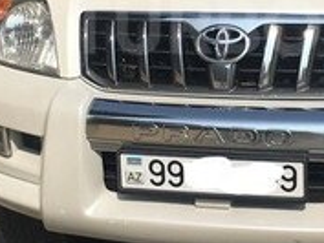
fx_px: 1012
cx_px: 256
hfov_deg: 18.0
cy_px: 26
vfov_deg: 13.6
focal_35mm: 108
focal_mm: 4.15
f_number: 2.2
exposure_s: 1/3077
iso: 25
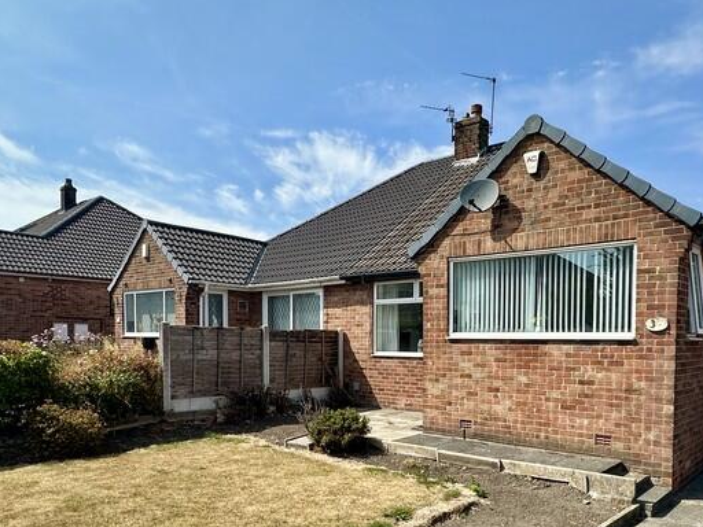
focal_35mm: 28
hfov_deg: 62.6
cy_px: 365
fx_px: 569
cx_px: 437
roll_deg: -0.4
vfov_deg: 48.6
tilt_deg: -1.9
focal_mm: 2.22
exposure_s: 1/1575
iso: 40
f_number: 2.2
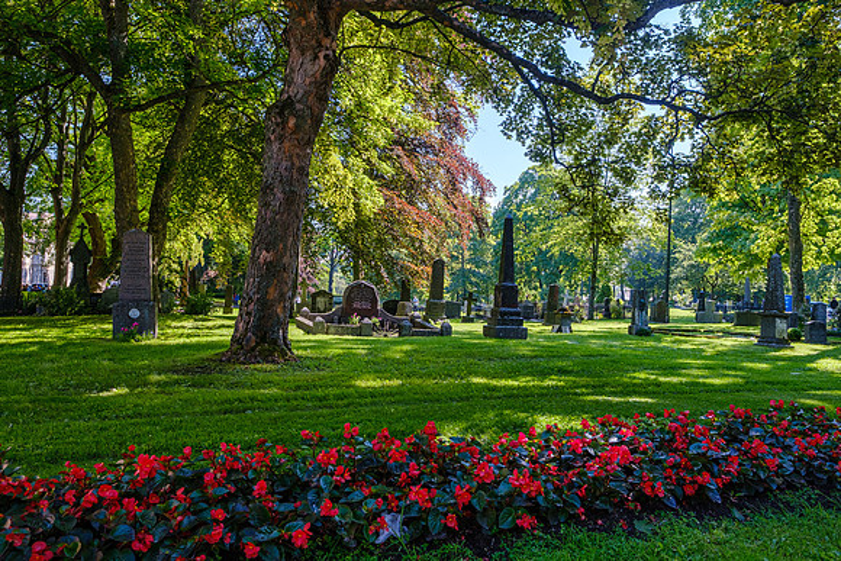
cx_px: 420
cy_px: 280
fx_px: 598
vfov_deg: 50.3
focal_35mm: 26
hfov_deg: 70.2
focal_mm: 15.9
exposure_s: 1/105
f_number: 5
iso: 320
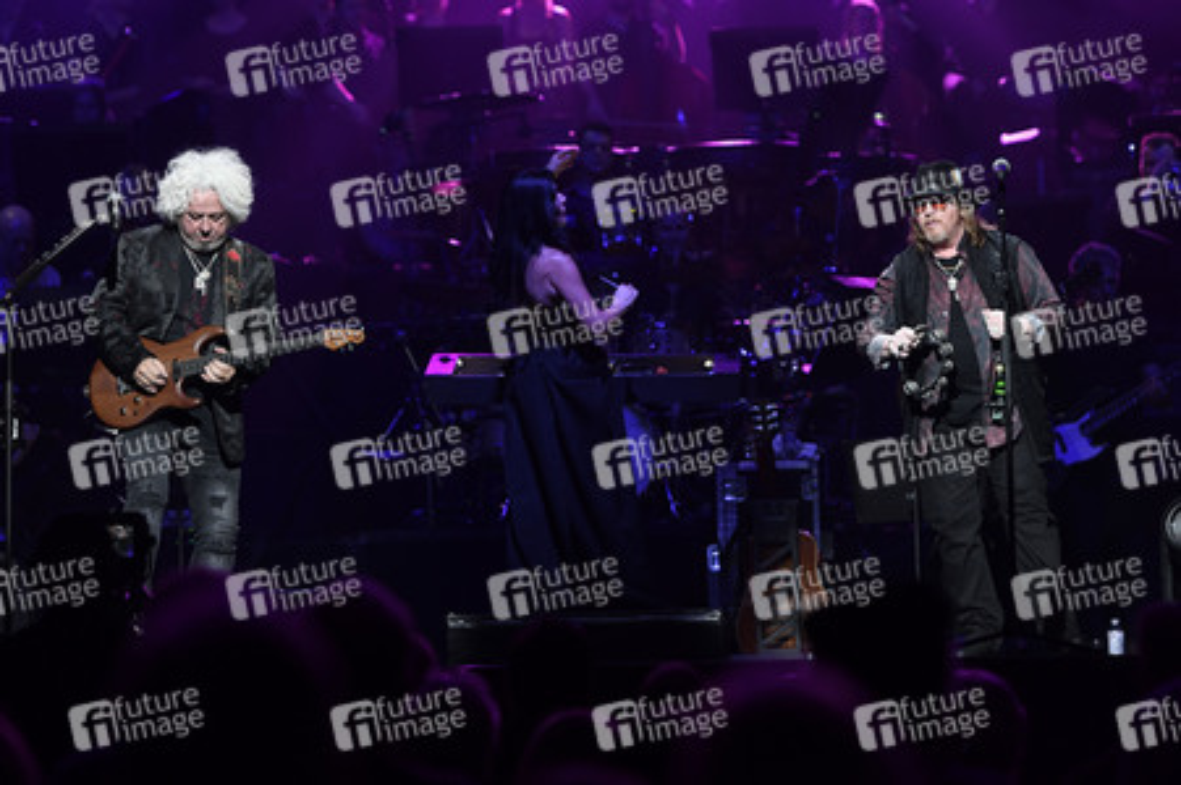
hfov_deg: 13.7
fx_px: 4917
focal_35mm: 150
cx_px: 590
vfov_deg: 9.1
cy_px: 392
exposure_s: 1/400
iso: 1600
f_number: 4
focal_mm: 150
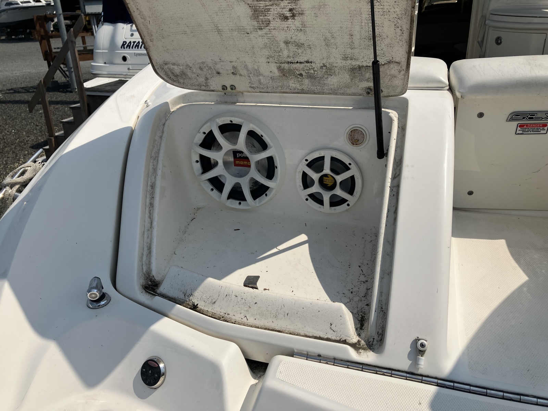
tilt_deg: -22.7
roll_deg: +1.5
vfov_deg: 49.7
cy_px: 206
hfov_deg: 63.4
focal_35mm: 28
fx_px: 443
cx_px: 274
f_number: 1.8
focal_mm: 3.99
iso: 32
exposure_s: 1/6098
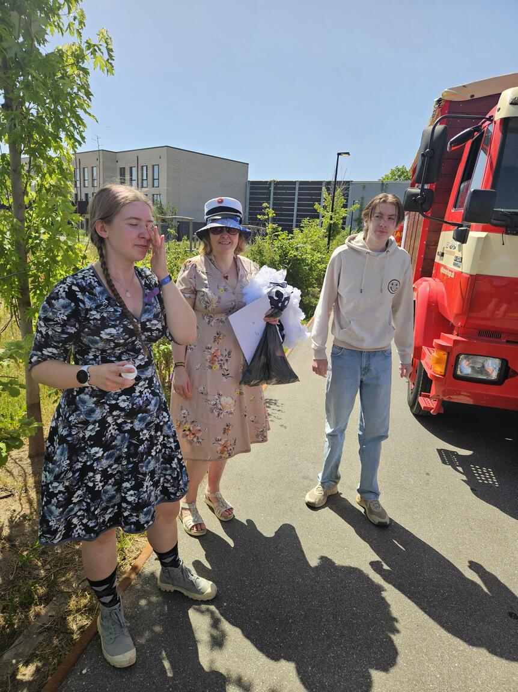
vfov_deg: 74.0
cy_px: 346
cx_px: 259
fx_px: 460
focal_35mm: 23
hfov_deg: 58.8
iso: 25
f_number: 1.8
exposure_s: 1/1011
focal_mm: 5.4
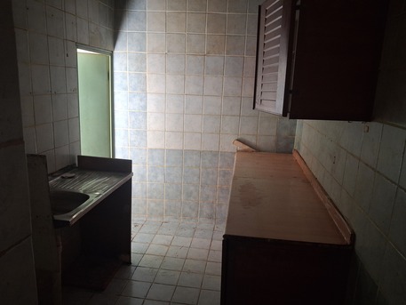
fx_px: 317
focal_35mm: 27
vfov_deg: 51.4
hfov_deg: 65.3
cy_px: 152
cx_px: 203
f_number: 1.8
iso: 250
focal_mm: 4
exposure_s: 1/50
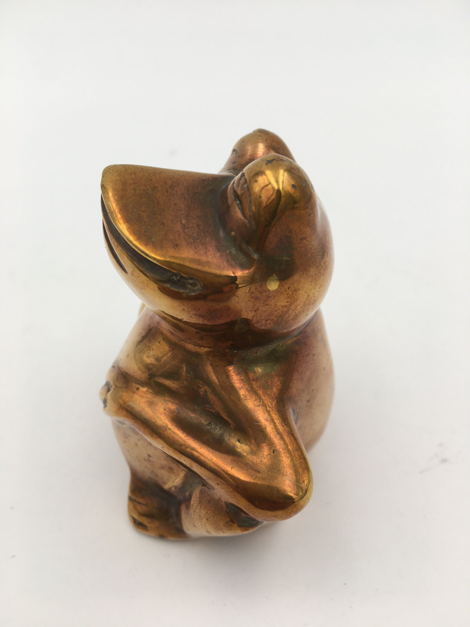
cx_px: 235
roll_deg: +0.6
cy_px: 314
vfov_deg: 61.7
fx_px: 525
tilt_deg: -40.0
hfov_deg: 48.2
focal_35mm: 29
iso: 25
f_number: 2.2
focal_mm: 4.15
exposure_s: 1/100
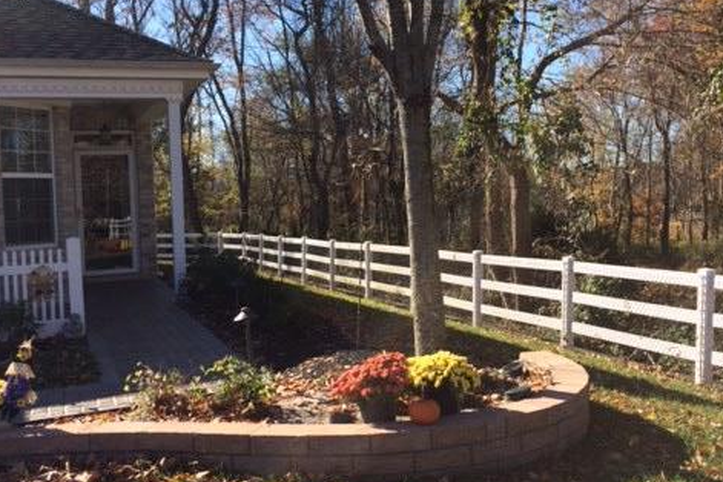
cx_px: 361
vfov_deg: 32.6
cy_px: 229
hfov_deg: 47.4
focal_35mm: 41
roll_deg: +2.9
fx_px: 823
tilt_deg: -8.0
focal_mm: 4.15
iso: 32
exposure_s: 1/1368
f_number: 2.2
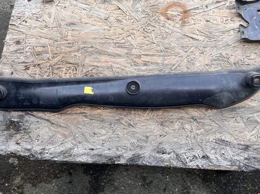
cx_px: 122
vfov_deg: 44.0
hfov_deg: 56.8
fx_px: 240
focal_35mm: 32
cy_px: 83
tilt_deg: -67.0
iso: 50
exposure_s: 1/366
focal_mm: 5.7
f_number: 1.5
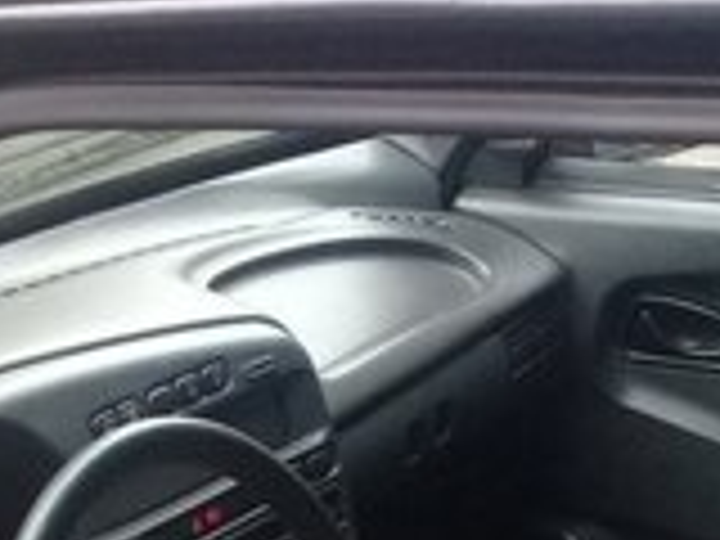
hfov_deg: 20.3
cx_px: 207
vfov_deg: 14.4
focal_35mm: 96
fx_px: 1997
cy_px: 814
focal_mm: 3.3
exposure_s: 1/33
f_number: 2.2
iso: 160
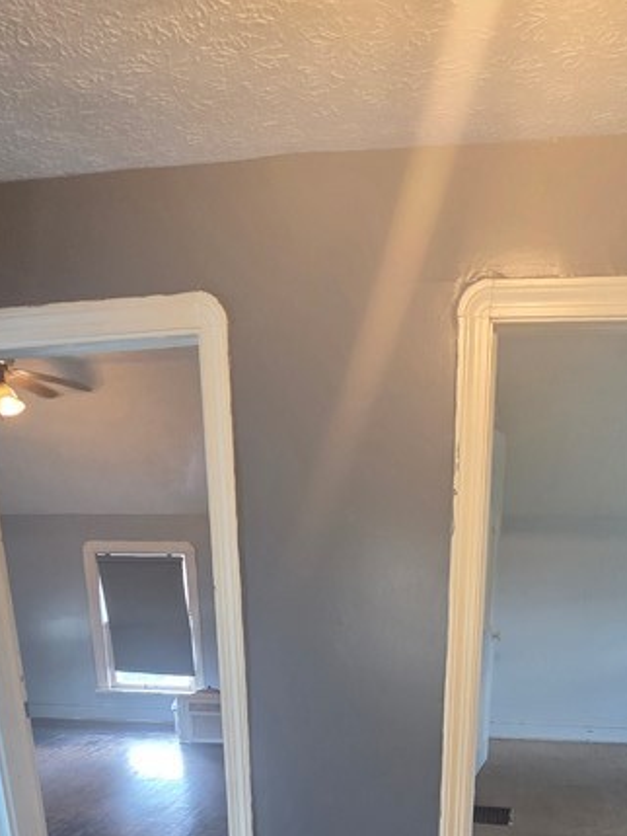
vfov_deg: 48.1
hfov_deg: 45.3
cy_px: 838
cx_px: 360
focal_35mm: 31
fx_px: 748
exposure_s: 1/60
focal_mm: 2.2
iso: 400
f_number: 1.9
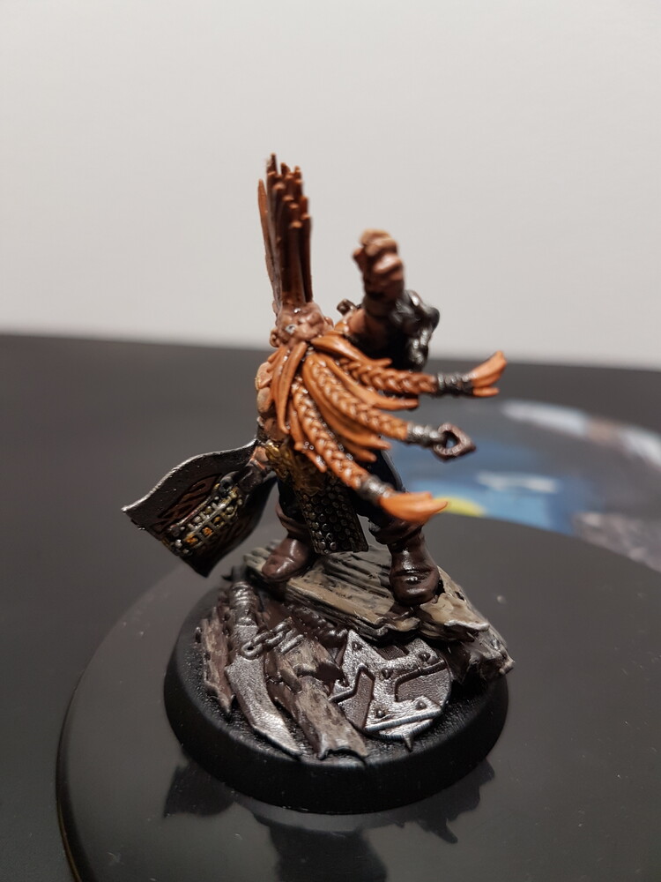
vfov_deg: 67.3
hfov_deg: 53.1
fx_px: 662
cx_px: 330
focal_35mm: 26
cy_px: 441
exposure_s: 1/50
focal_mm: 4.2
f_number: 1.7
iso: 64
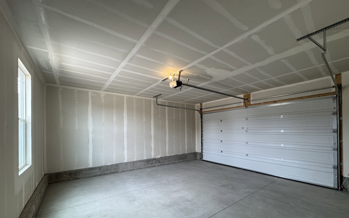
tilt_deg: -0.2
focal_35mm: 15
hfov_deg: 101.5
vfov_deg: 74.0
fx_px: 143
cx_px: 176
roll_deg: +0.0
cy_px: 130
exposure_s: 1/120
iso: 200
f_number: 2.2
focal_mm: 2.22
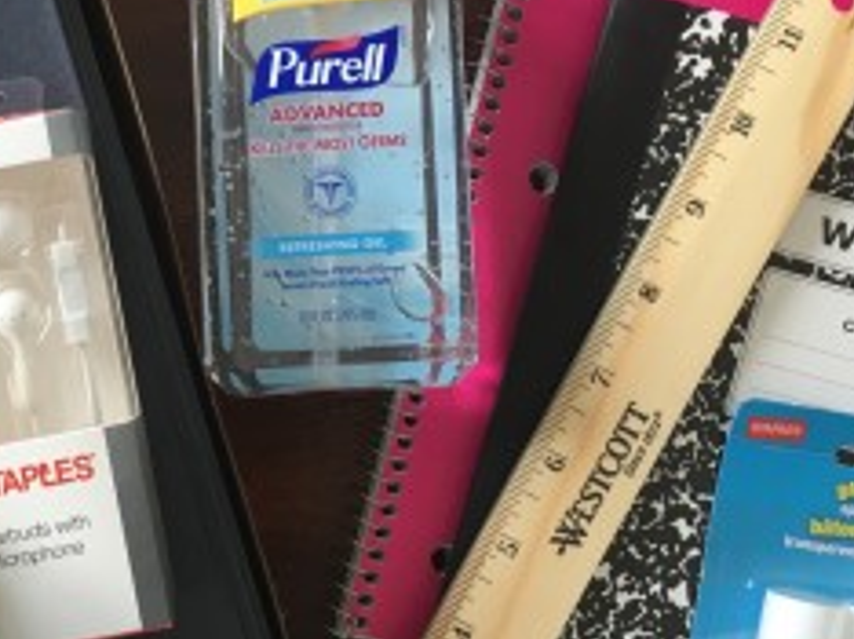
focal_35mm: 62
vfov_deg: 23.6
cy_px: 334
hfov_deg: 30.7
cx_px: 215
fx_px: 1528
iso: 25
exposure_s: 1/30
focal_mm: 4.15
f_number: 2.2
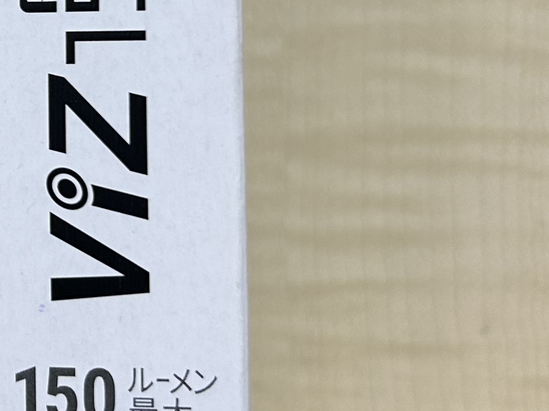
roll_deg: +0.9
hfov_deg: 19.4
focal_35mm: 94
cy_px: 46
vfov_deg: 15.5
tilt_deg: +2.2
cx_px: -150
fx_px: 1491
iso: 64
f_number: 1.5
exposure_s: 1/120
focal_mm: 5.7
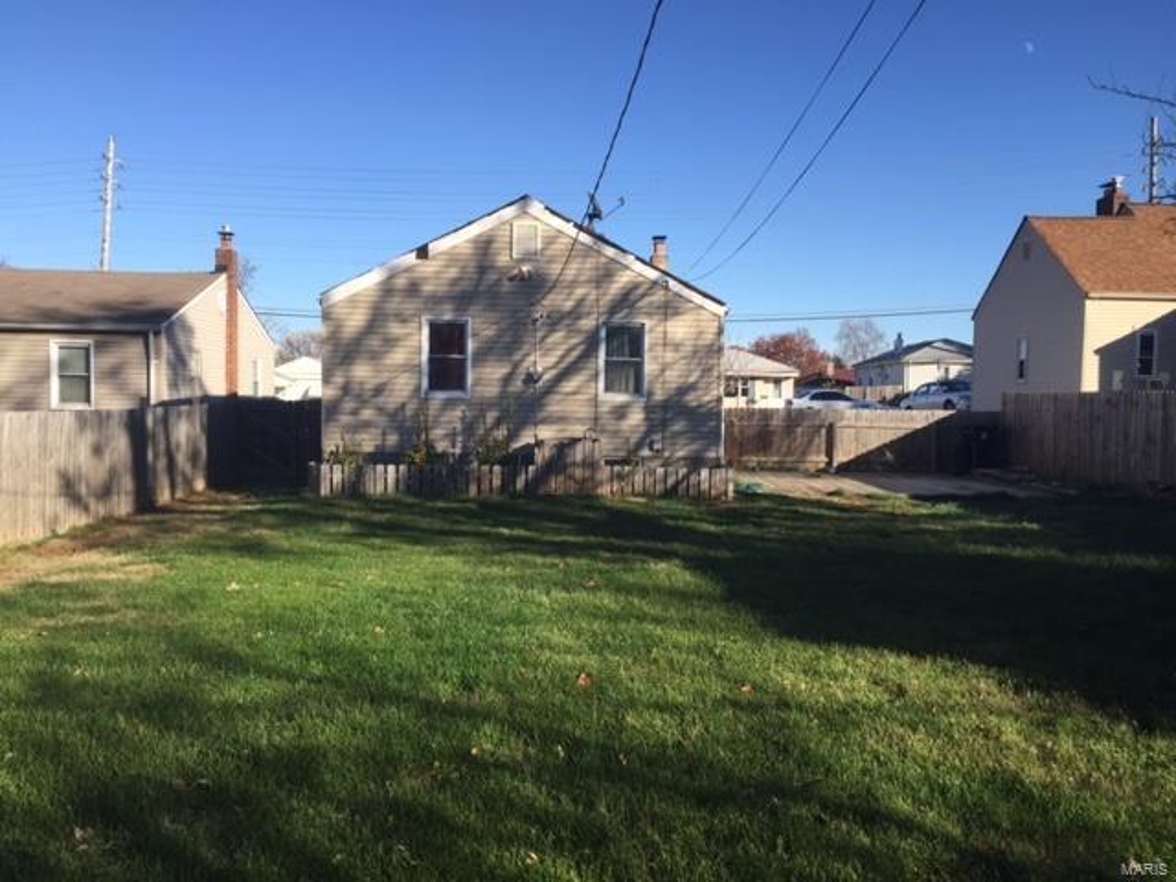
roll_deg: -1.3
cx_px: 588
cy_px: 441
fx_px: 985
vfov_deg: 48.2
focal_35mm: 29
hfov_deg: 61.7
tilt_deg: -1.0
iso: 32
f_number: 2.2
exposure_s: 1/1163
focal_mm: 4.15
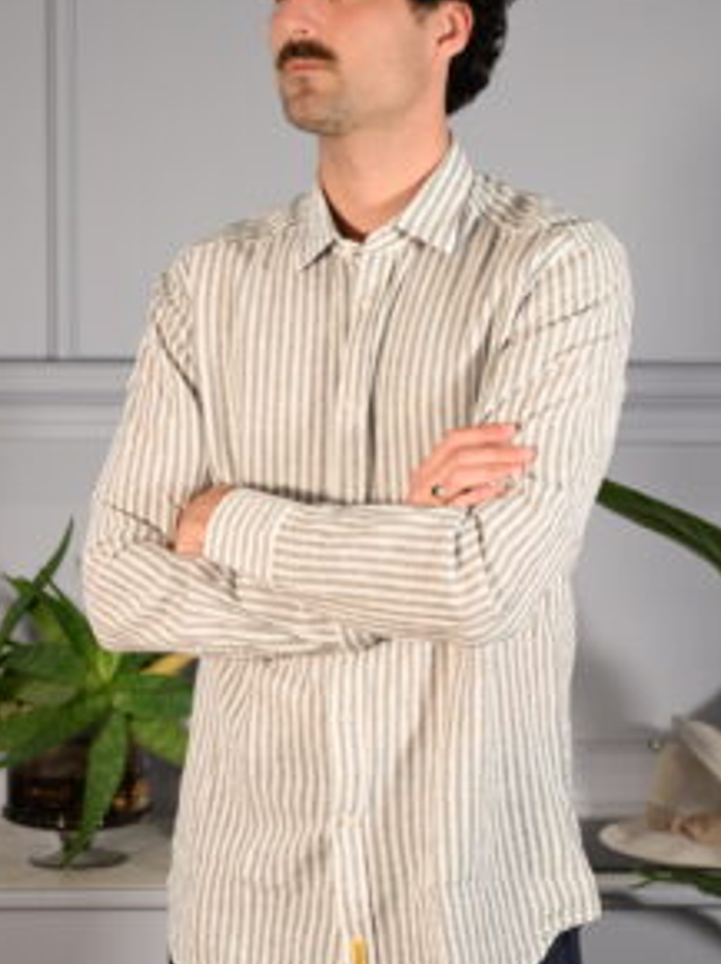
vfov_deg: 20.9
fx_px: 2614
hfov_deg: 15.7
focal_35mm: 94
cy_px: 512
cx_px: 399
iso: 500
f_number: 4.5
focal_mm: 42
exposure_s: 1/30
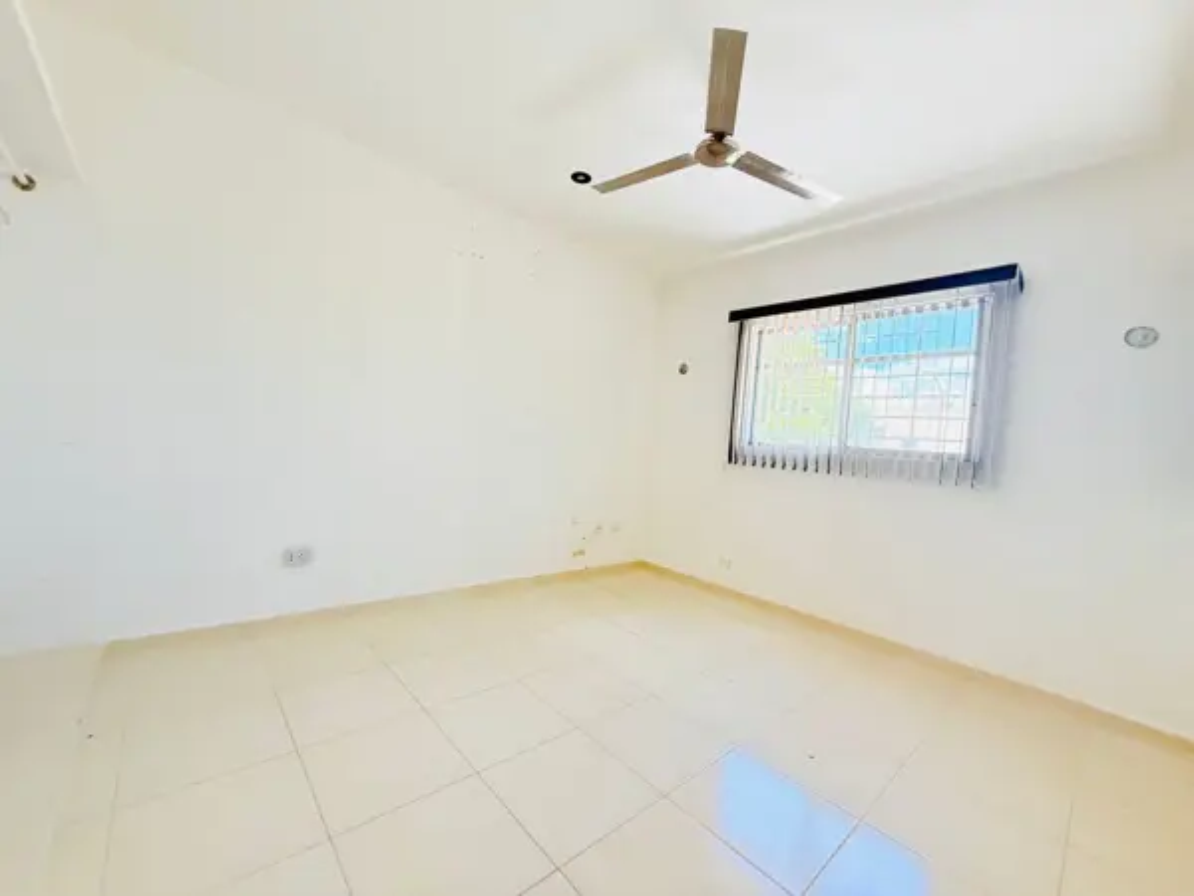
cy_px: 448
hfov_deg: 102.1
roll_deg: -4.4
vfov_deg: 85.7
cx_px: 597
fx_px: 483
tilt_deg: +0.0
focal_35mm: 14
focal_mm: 2.22
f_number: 2.2
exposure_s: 1/117
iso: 64
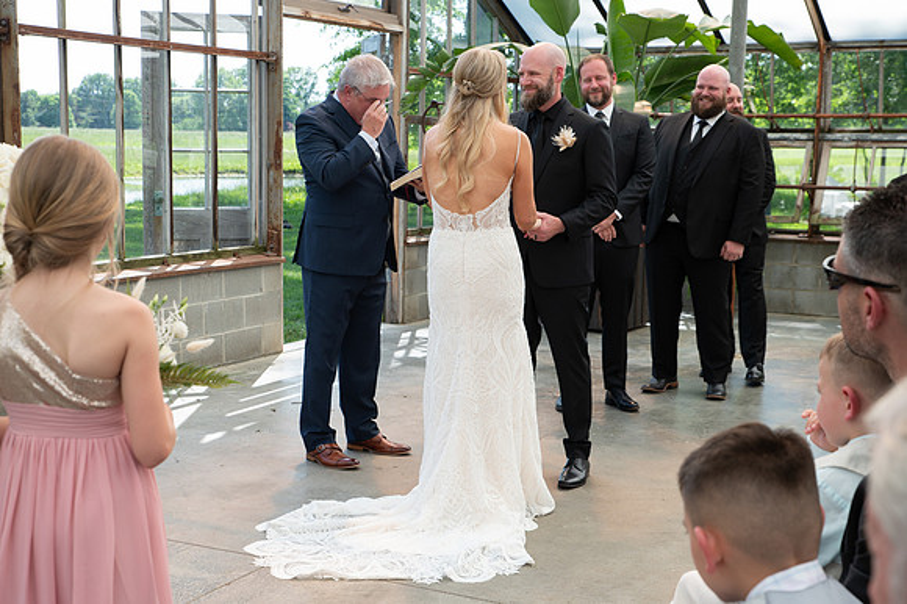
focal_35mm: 56
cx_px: 424
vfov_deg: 24.0
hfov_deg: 35.4
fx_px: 1420
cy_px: 312
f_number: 5.6
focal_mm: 52
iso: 160
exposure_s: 1/200
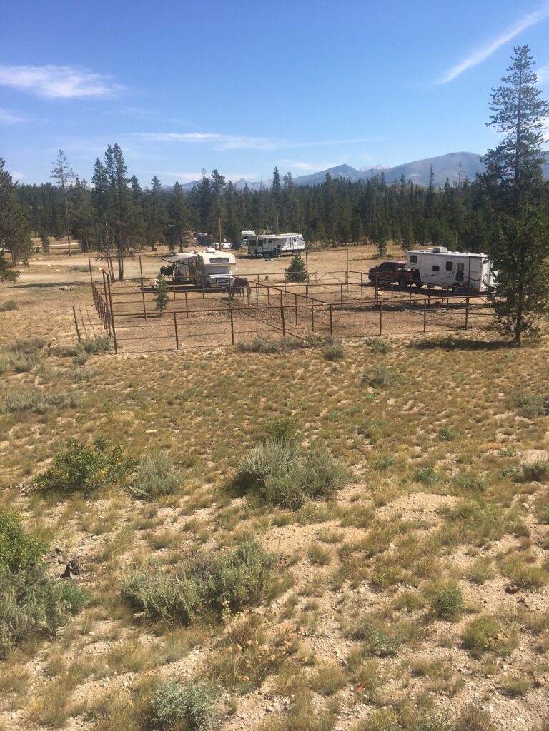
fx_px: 613
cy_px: 366
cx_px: 274
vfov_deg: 61.7
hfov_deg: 48.2
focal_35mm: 29
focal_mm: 4.15
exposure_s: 1/1479
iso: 25
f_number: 2.2
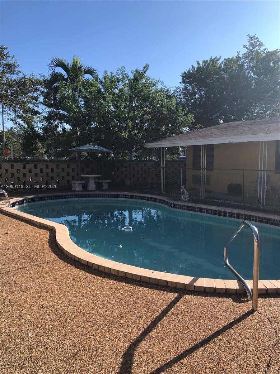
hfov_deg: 49.7
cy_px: 187
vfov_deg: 63.4
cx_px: 140
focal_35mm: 28
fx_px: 302
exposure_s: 1/1279
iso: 20
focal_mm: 3.99
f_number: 1.8
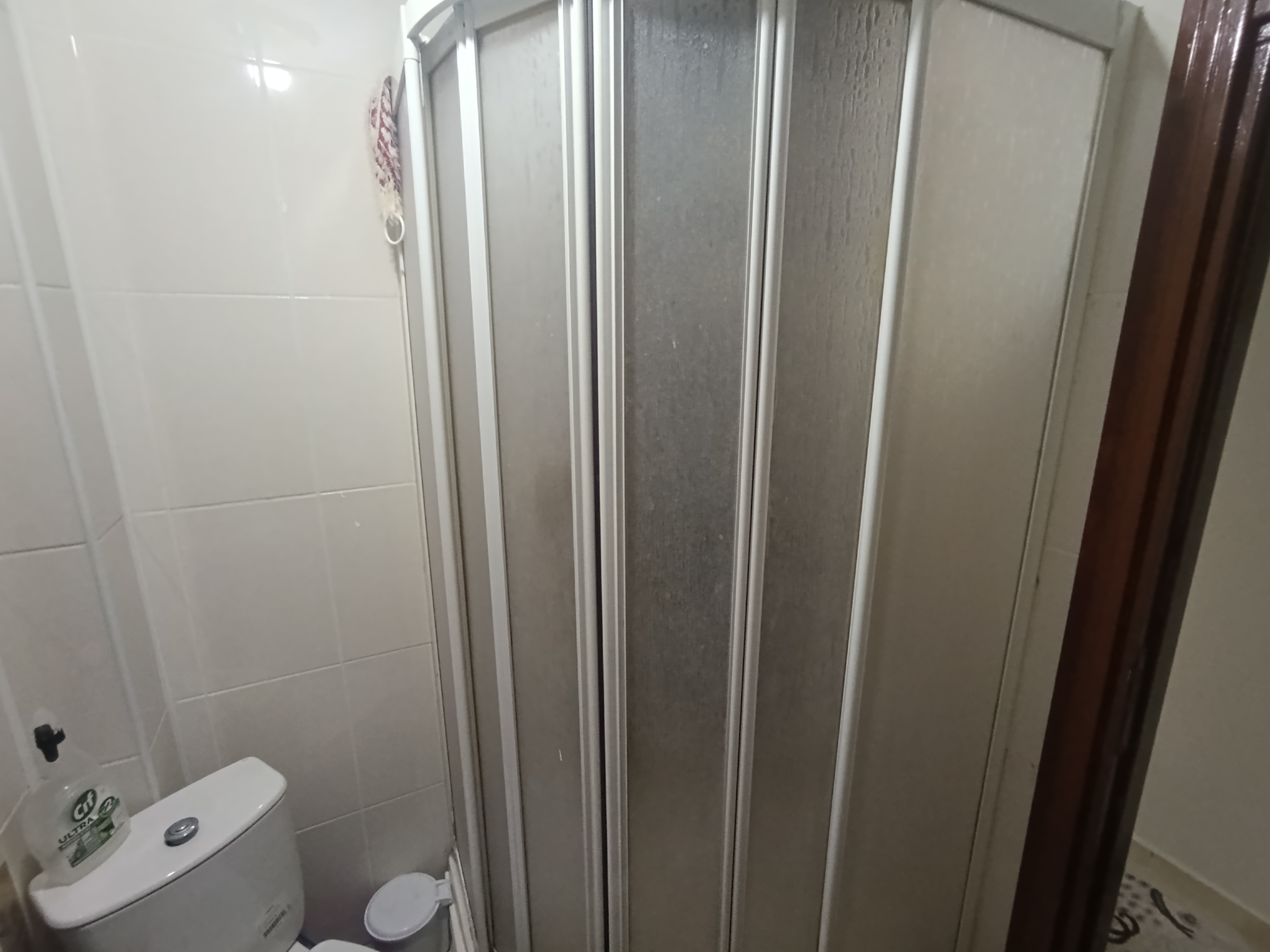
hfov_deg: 91.0
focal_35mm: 17
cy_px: 483
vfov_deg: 74.7
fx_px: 624
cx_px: 656
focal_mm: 1.65
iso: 800
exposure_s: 1/33.3
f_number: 2.2
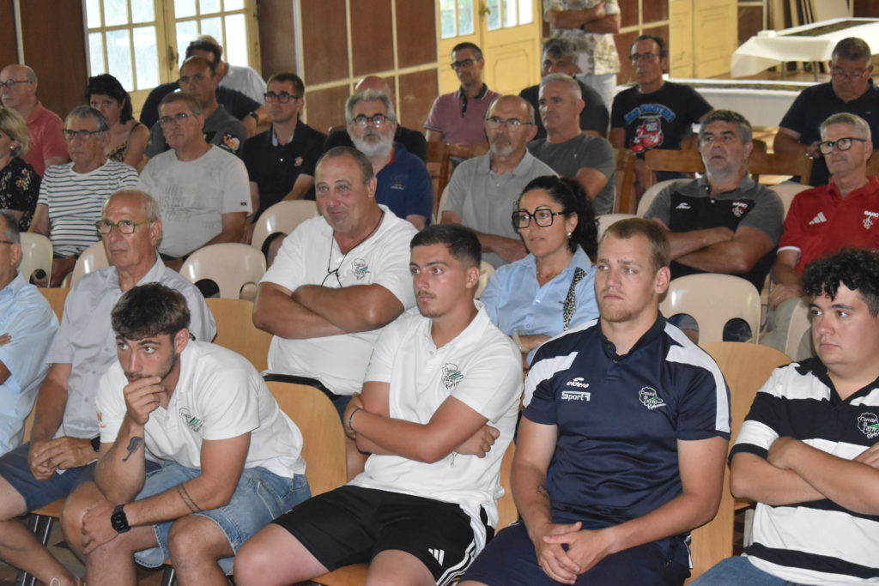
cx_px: 440
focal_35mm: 82
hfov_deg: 24.6
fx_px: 2015
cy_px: 293
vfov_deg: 16.6
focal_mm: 55
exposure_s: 1/60
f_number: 5.6
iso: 4500
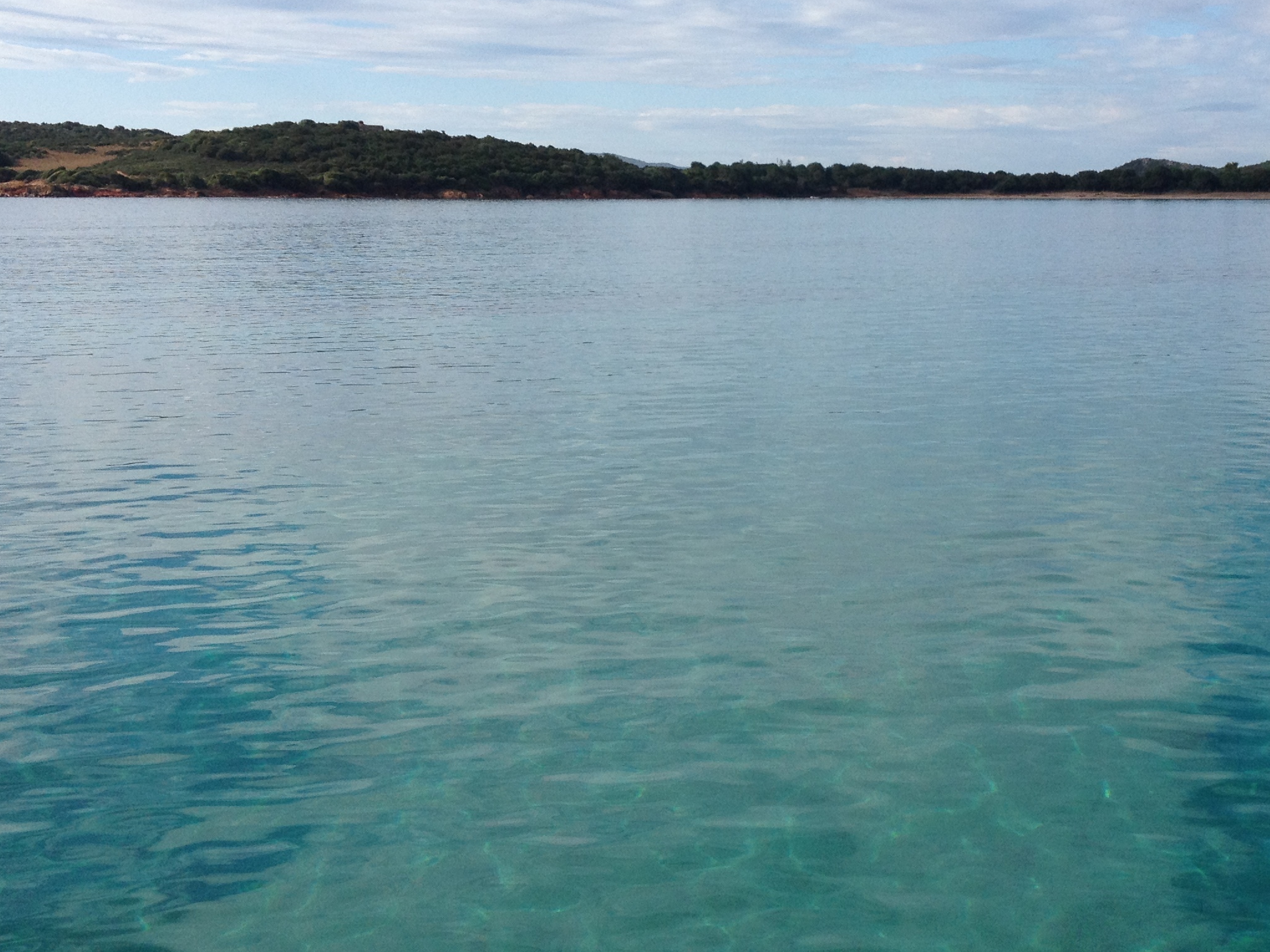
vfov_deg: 26.1
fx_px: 2055
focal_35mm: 56
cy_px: 396
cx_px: 795
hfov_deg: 34.2
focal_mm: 4.28
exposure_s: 1/1972
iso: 64
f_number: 2.4
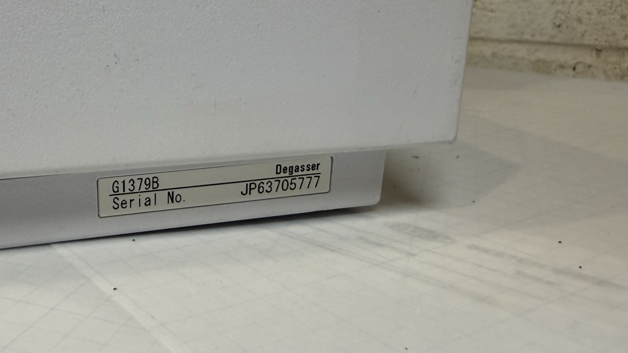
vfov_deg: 29.6
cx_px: 237
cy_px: 142
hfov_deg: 50.0
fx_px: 666
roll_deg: -0.3
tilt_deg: -14.9
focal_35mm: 40
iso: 100
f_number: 2.2
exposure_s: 1/120
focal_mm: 2.22
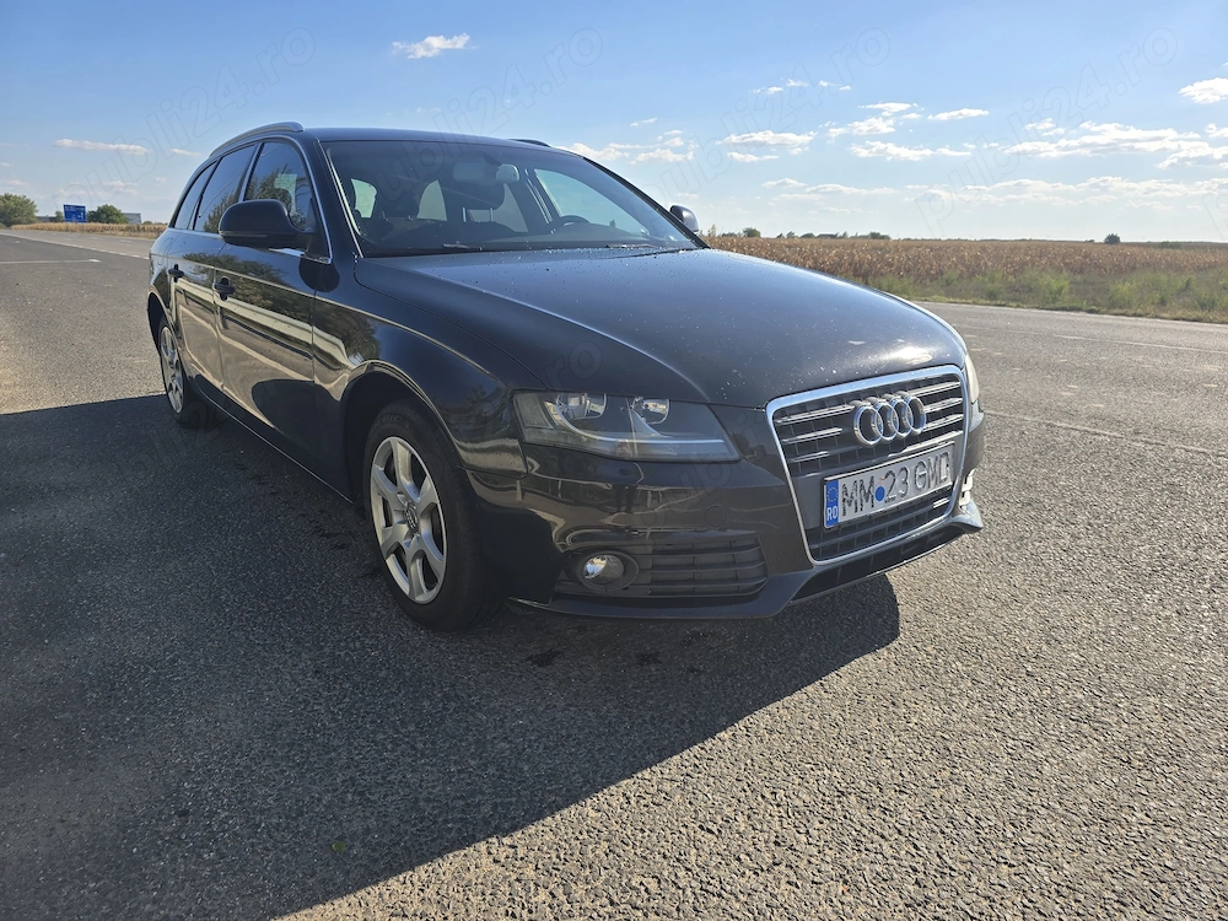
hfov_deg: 73.9
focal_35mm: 23
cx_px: 614
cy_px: 460
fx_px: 816
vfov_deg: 58.9
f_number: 1.7
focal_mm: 6.3
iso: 12
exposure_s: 1/816
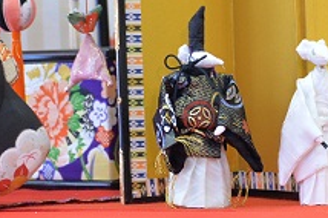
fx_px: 2693
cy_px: 54
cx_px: 404
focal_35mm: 296
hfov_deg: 6.9
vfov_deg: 4.6
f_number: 4.5
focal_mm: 98
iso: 1800
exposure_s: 1/100
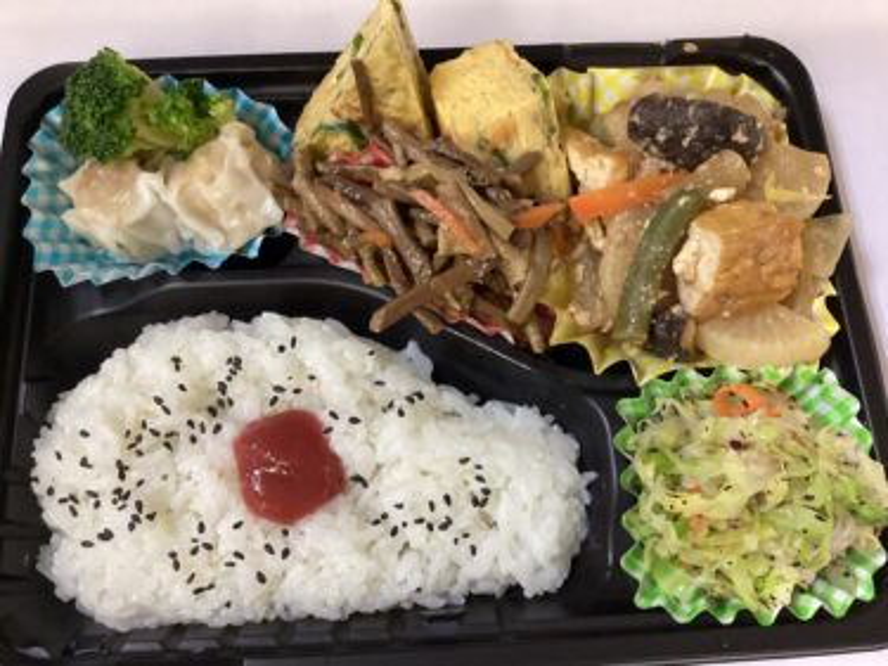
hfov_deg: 58.4
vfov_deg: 45.4
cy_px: 333
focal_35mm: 31
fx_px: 795
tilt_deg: -71.3
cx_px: 444
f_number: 2.4
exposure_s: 1/60
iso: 250
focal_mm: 3.3
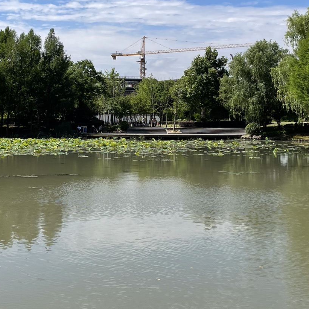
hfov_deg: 30.4
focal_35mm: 56
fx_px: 566
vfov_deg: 30.5
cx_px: 114
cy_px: 125
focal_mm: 4.2
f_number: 1.6
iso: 32
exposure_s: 1/4292
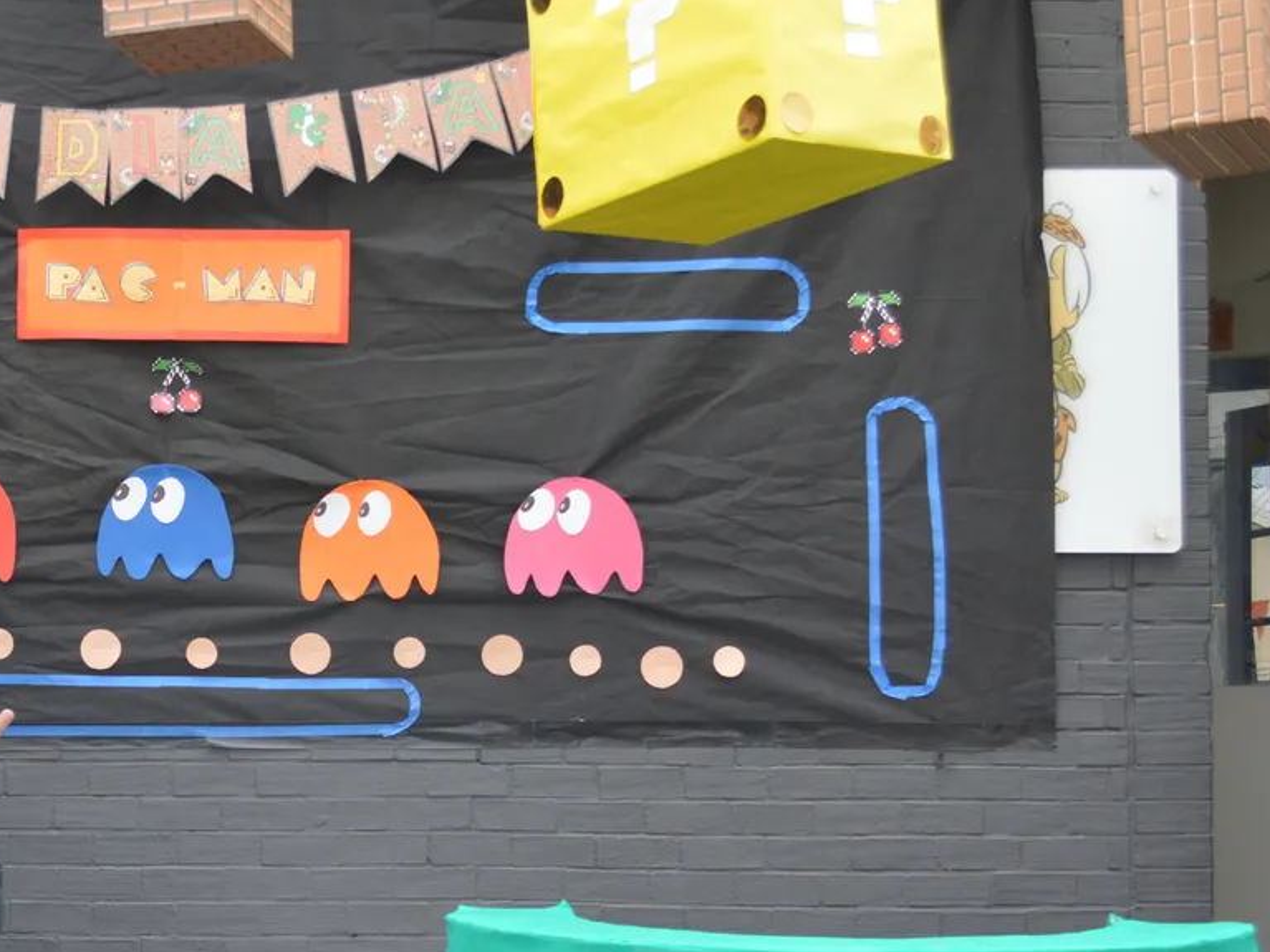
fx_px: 2348
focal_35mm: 64
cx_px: 169
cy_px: 700
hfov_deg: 29.2
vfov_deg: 22.7
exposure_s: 1/100
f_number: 5
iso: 400
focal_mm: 24
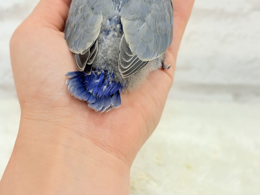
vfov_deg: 28.0
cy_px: 98
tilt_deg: -20.0
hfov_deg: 36.8
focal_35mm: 52
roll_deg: +0.5
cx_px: 130
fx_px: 391
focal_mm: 5.96
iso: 80
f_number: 1.6
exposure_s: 1/100
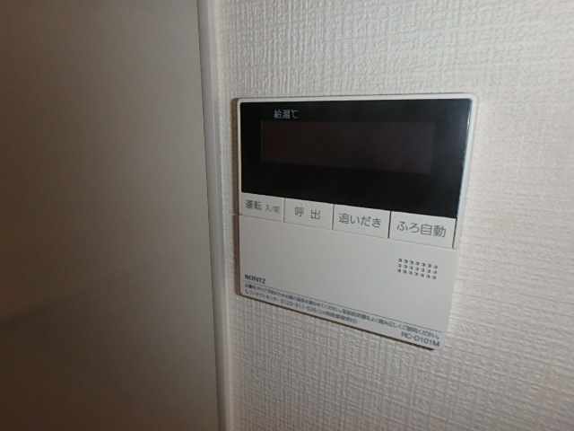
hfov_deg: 79.0
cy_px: 216
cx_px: 287
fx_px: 348
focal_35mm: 21
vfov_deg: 63.4
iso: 400
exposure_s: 1/30
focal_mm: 3.7
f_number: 6
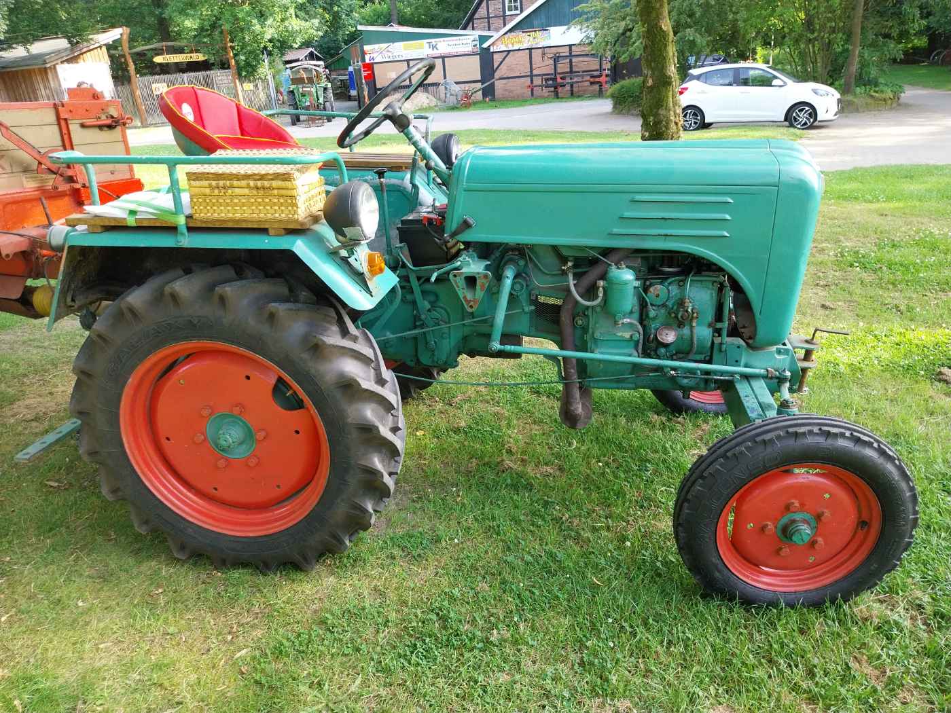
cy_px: 356
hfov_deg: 67.3
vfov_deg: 53.1
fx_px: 714
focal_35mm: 26
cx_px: 476
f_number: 1.8
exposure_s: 1/100
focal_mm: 4
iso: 50
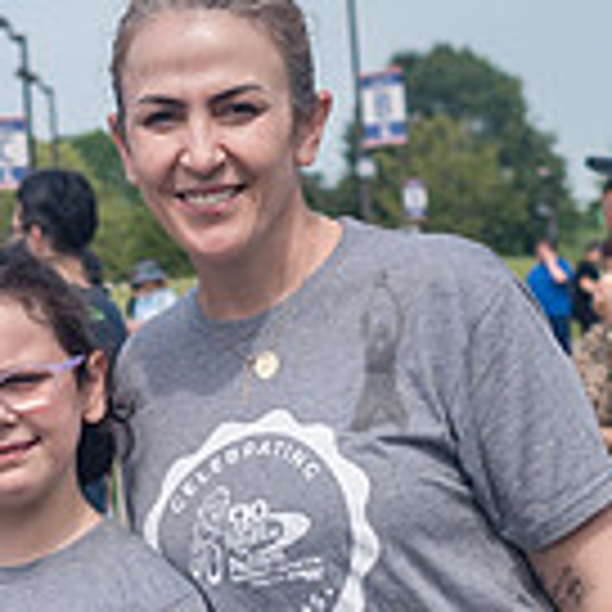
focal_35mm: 168
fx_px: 3360
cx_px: -219
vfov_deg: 10.3
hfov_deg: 10.2
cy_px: 663
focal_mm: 35
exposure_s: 1/2000
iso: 200
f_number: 4
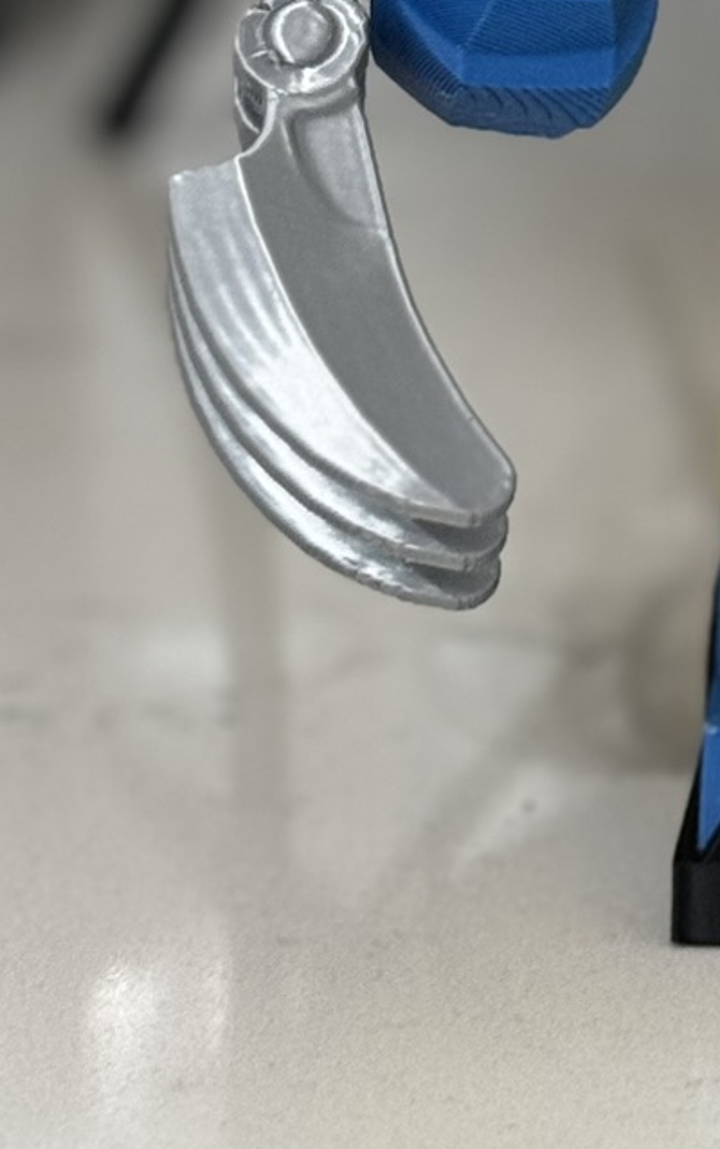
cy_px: -430
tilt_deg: -7.5
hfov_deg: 7.8
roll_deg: -2.0
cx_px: 1249
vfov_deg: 12.4
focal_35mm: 163
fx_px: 5112
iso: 200
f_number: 1.78
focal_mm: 6.86
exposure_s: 1/40
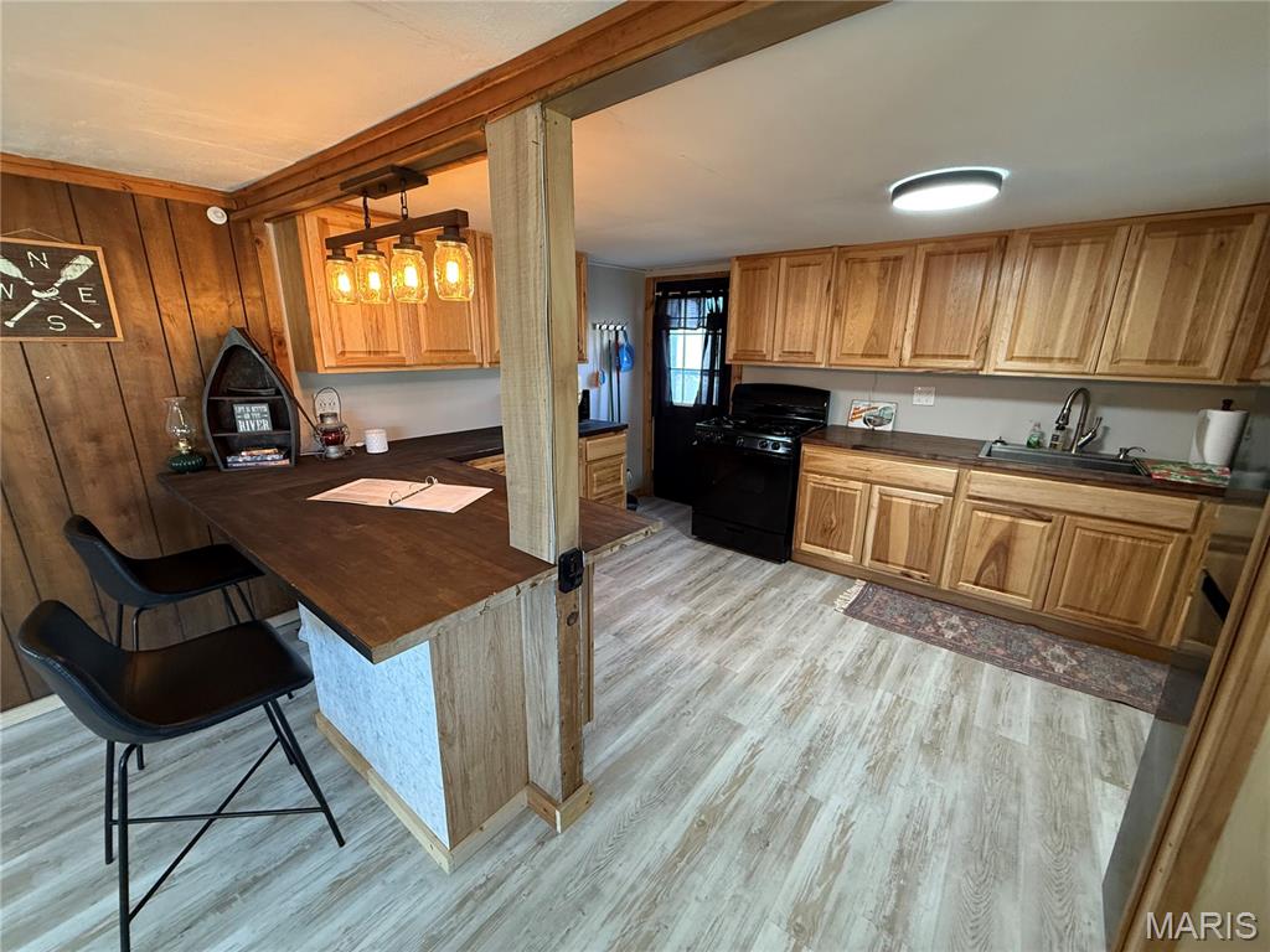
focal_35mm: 14
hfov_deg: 102.1
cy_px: 476
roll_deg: -0.6
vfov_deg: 85.7
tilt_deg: -12.4
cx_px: 635
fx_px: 514
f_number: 2.2
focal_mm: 2.22
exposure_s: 1/60
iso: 320
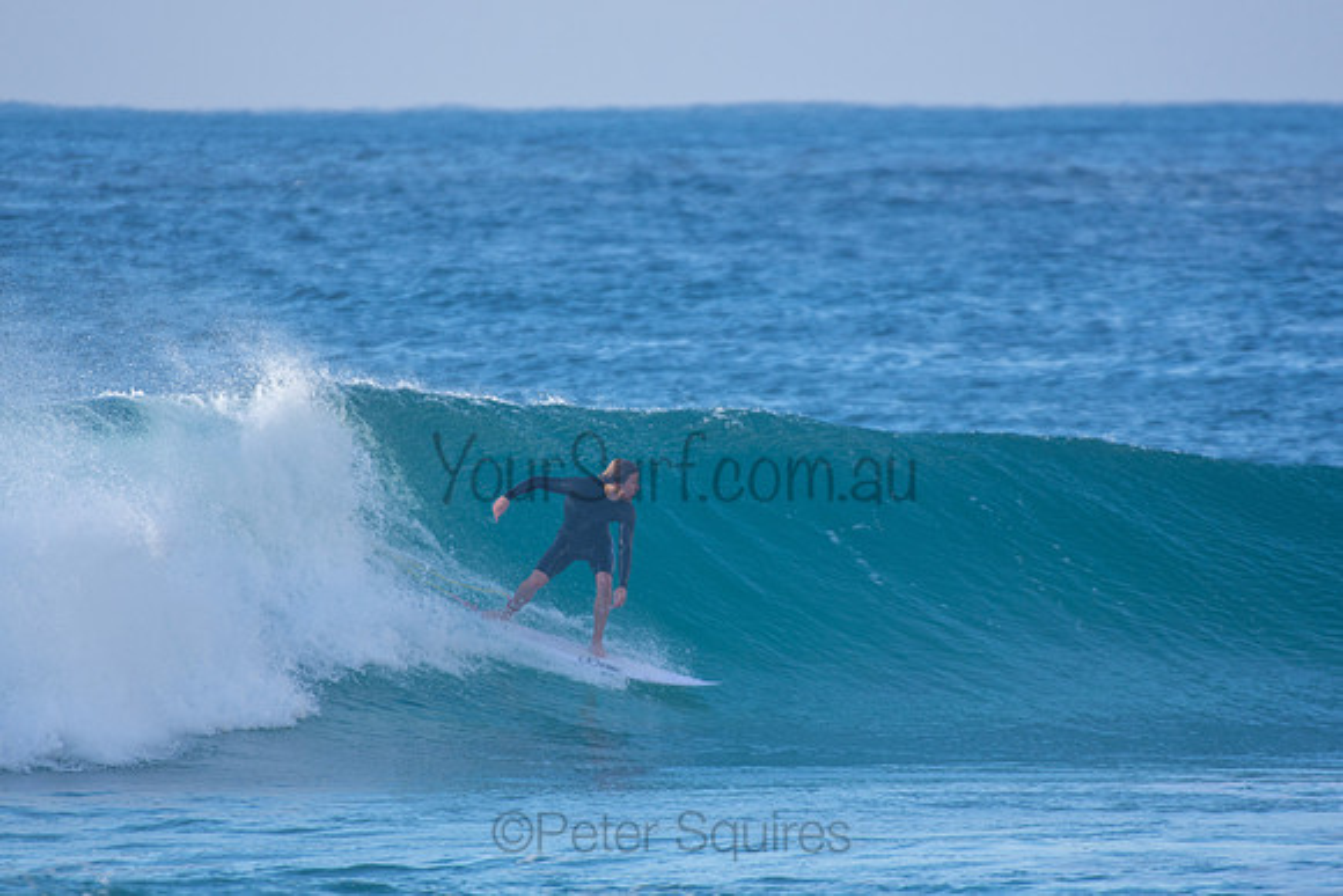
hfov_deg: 2.6
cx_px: 672
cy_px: 448
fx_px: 29374
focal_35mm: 787
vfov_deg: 1.7
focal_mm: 500
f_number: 5.6
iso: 250
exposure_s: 1/640
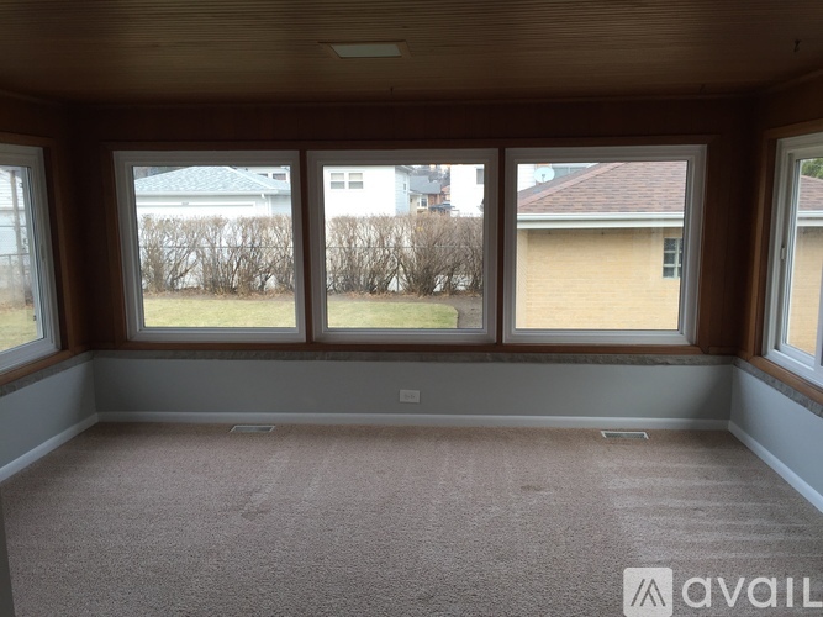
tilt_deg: -8.0
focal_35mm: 29
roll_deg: +0.2
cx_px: 412
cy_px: 308
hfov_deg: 61.7
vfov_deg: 48.2
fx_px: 689
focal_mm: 4.15
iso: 32
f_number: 2.2
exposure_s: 1/120
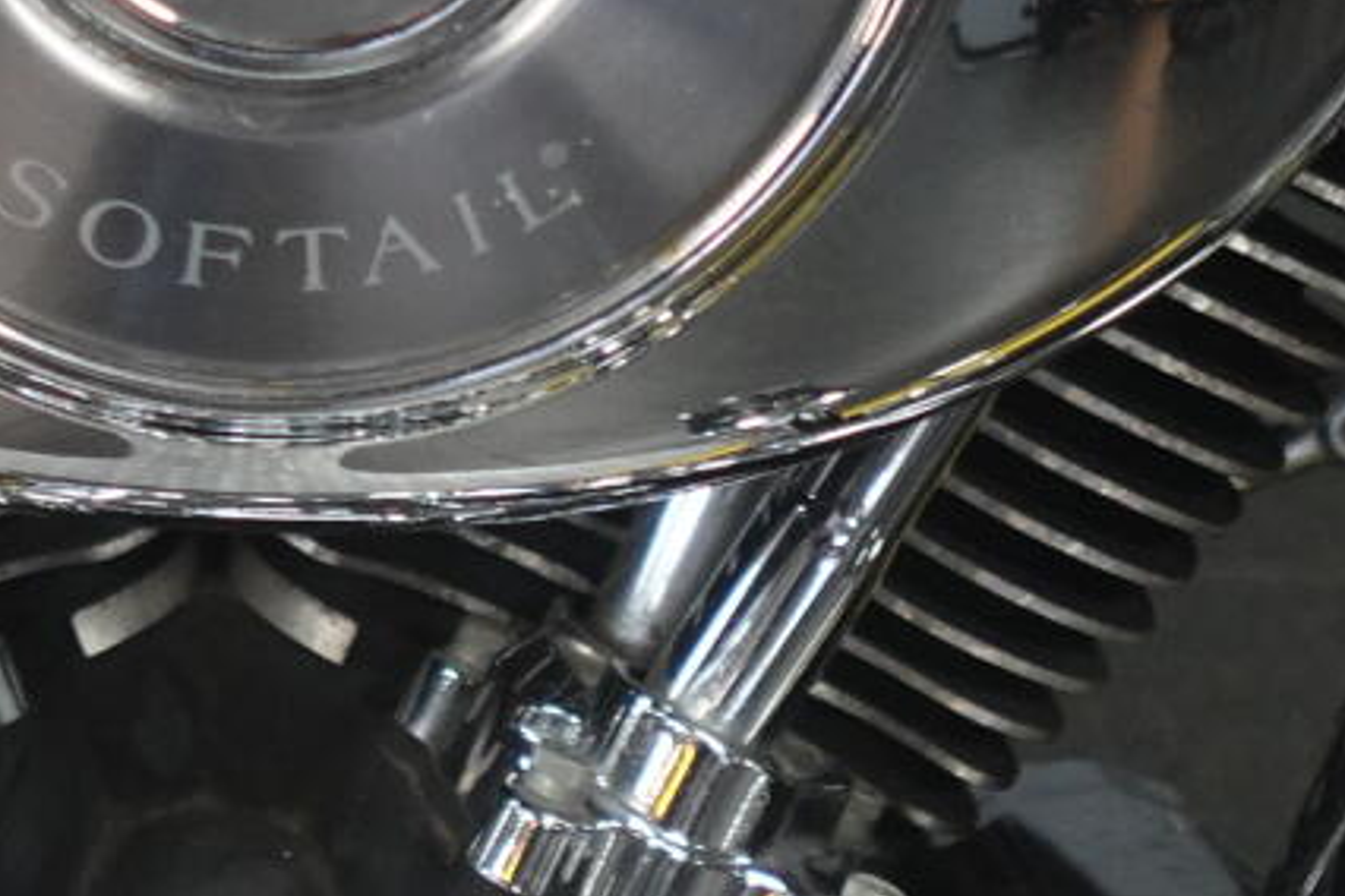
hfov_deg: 21.3
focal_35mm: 94
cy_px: 551
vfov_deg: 14.5
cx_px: 167
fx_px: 3512
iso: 800
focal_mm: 7.6
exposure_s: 1/160
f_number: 2
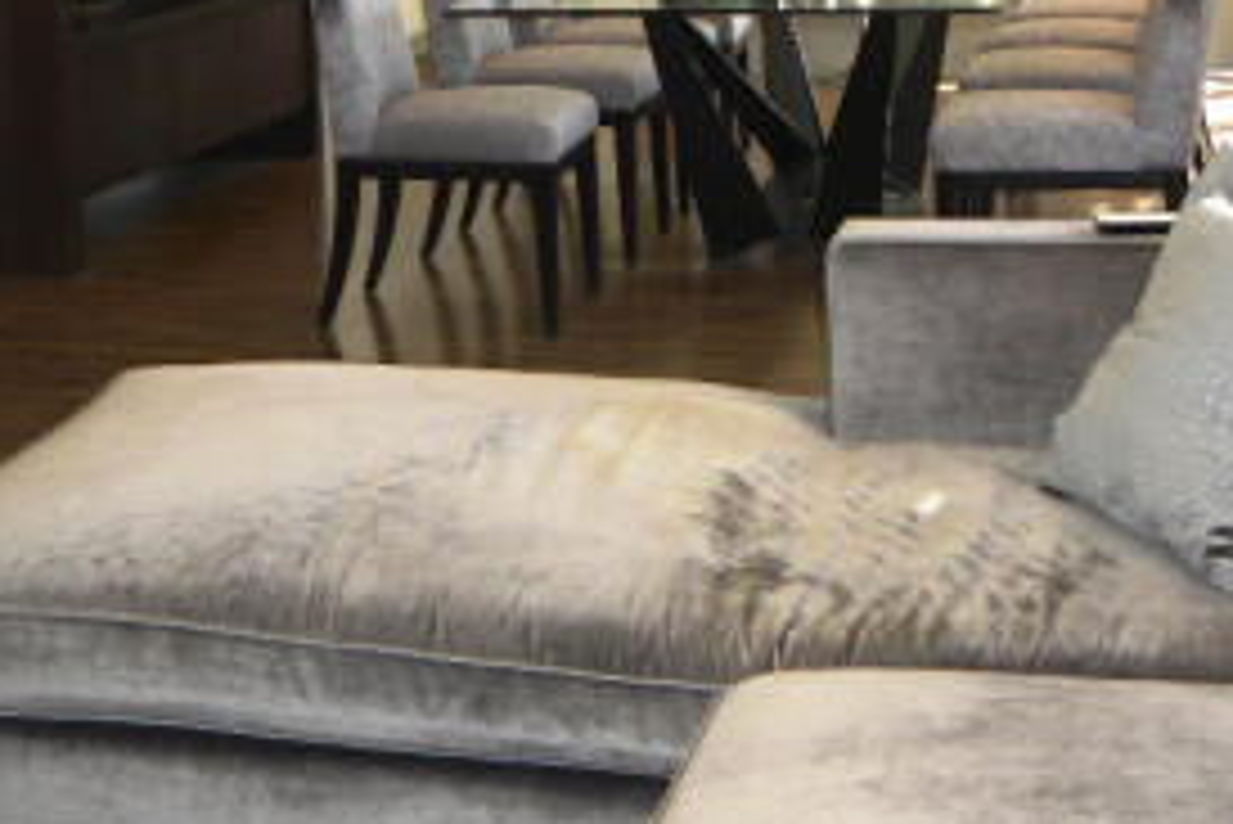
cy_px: -7
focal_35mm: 73
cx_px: 430
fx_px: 2501
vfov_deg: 18.2
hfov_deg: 27.6
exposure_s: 1/70.2
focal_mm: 5.9
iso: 152
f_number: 2.8
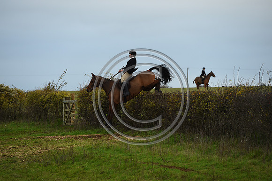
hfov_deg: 10.3
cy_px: 90
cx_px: 136
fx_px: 1510
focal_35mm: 200
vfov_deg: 6.9
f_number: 5
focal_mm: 200
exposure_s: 1/1000
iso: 1000
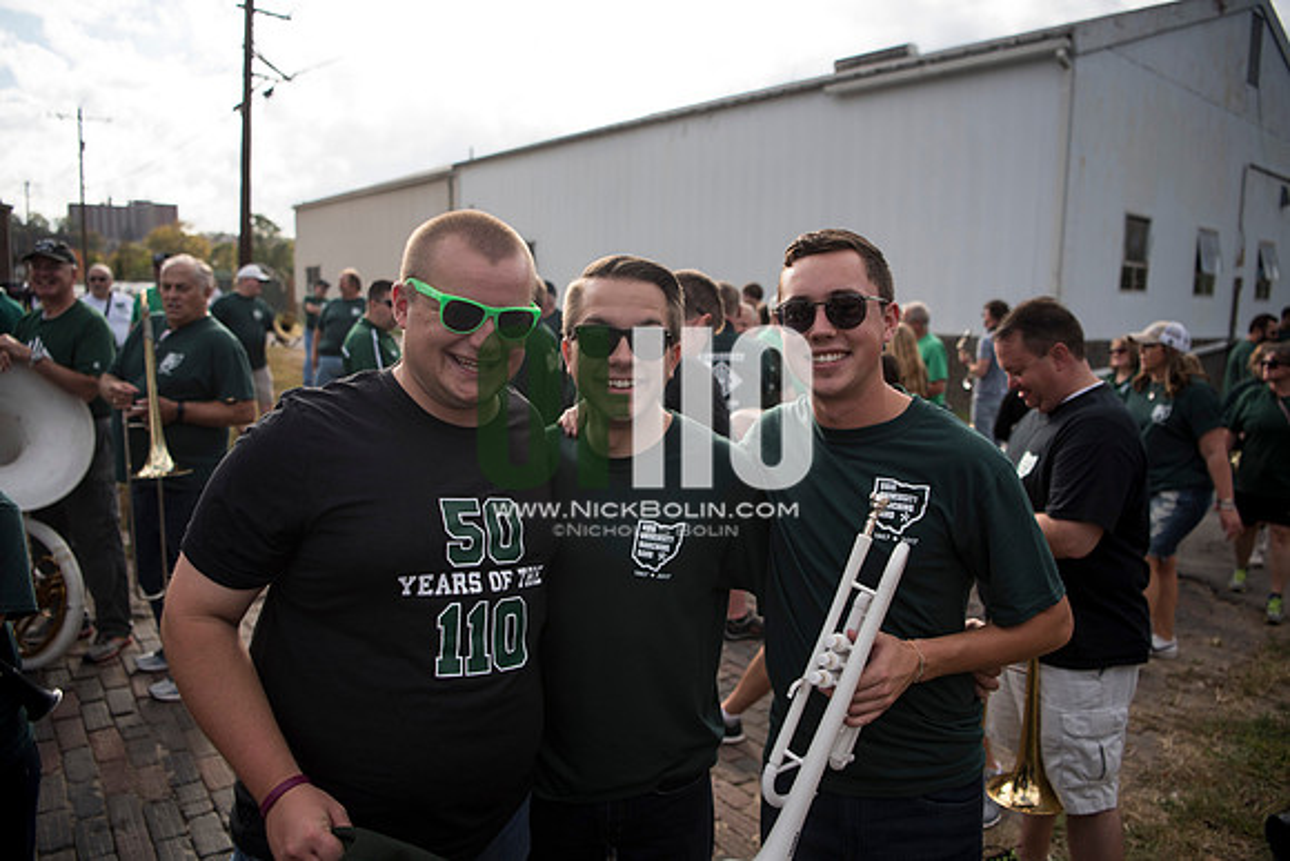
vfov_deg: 53.2
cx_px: 645
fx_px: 860
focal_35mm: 24
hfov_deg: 73.7
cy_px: 430
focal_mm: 24
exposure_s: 1/2000
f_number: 2.8
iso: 250
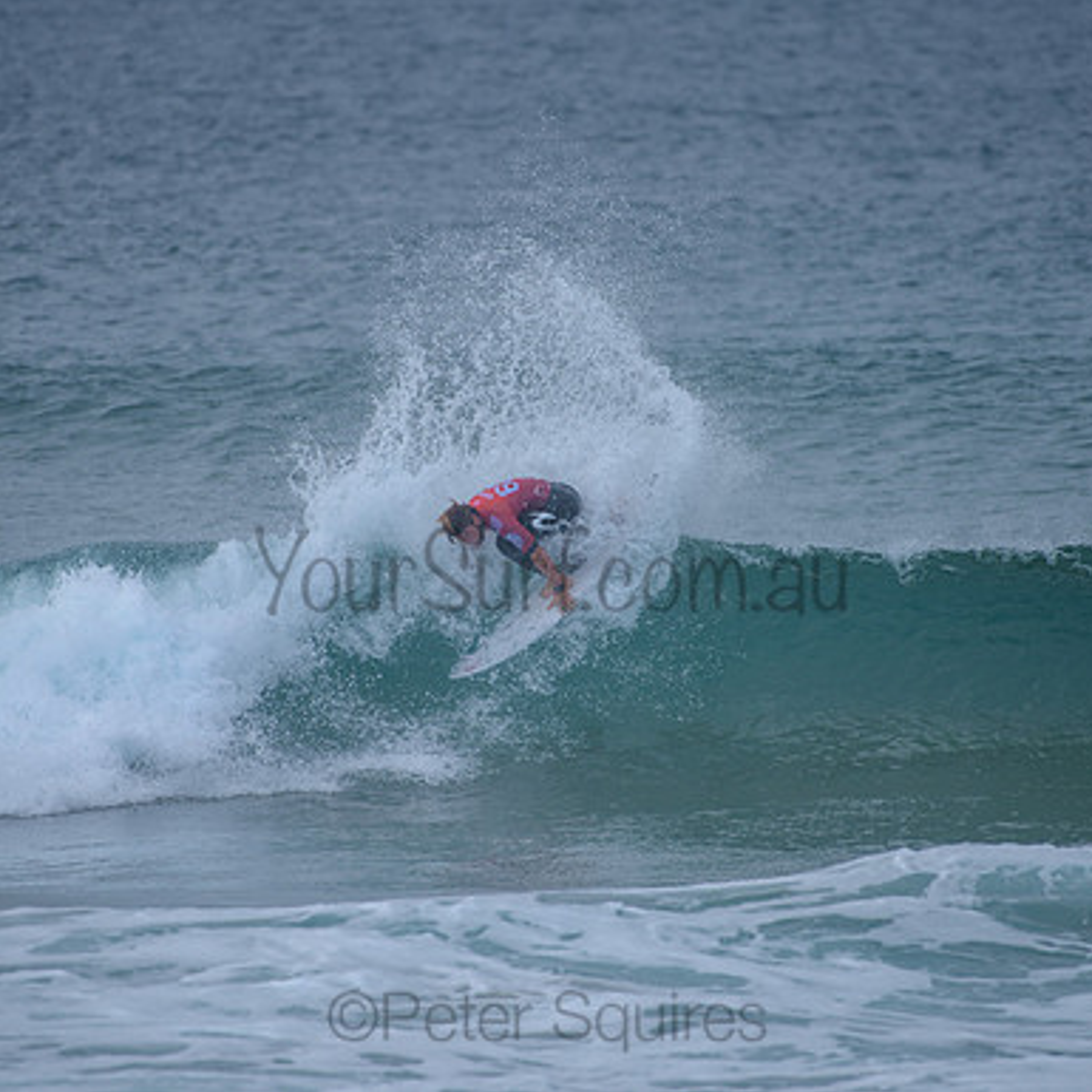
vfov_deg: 2.7
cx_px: 547
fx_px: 22878
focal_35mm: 641
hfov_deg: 2.7
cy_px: 546
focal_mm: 500
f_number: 5.6
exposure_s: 1/800
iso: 140
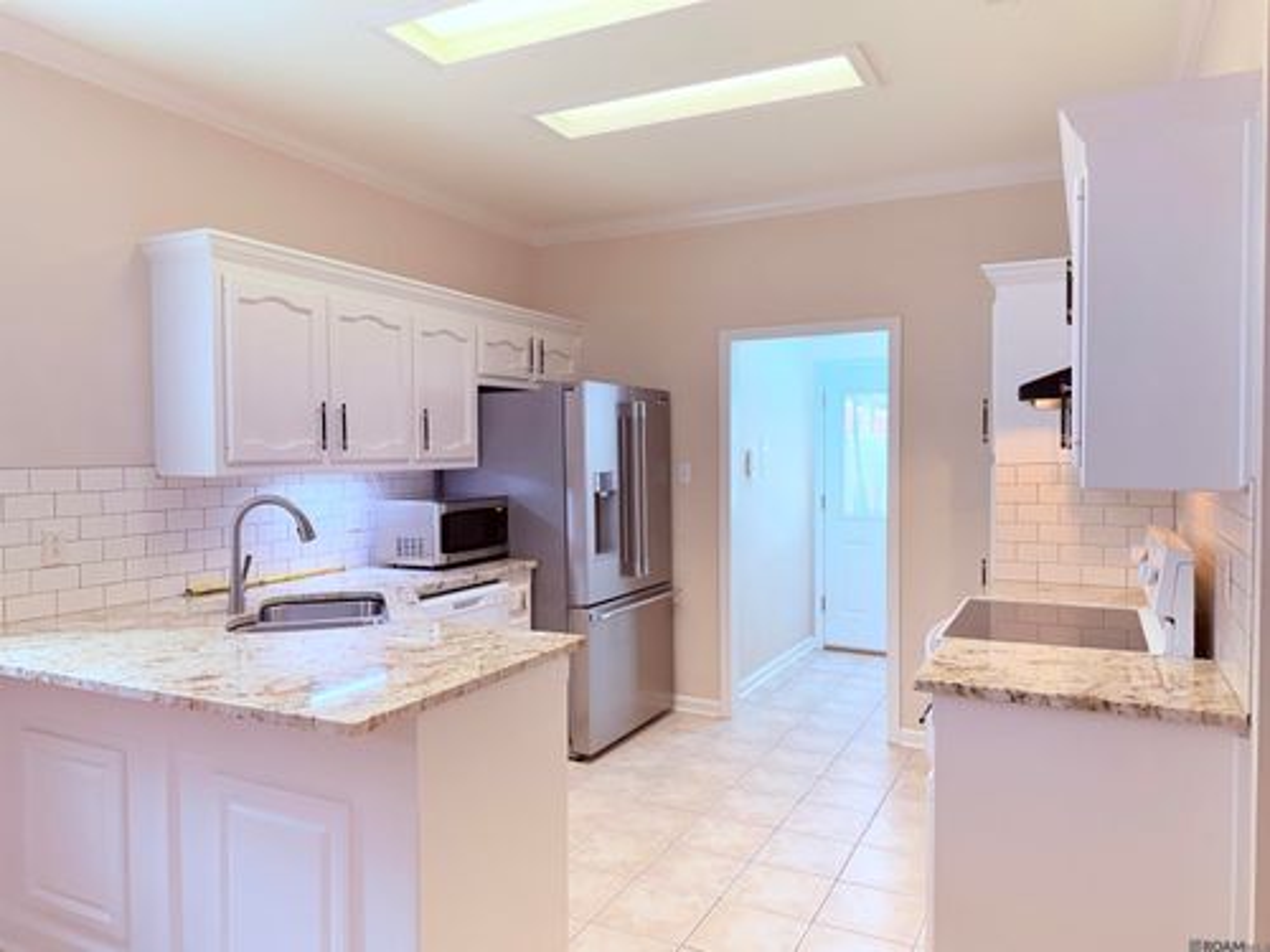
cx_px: 635
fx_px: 881
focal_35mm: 24
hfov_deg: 71.6
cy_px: 476
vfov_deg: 56.8
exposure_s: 1/228
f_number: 1.78
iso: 200
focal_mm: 6.76
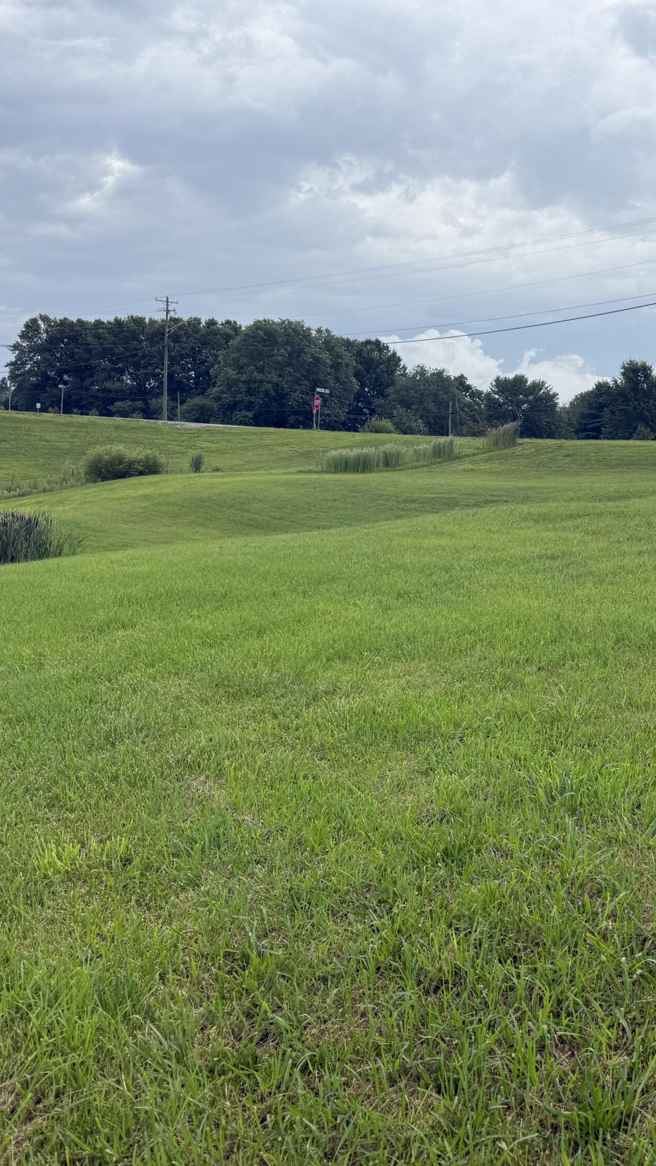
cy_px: 581
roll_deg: -2.7
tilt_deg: -4.6
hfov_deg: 31.4
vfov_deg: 56.6
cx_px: 641
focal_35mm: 35
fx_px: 1082
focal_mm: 6.76
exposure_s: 1/1174
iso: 80
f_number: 1.78
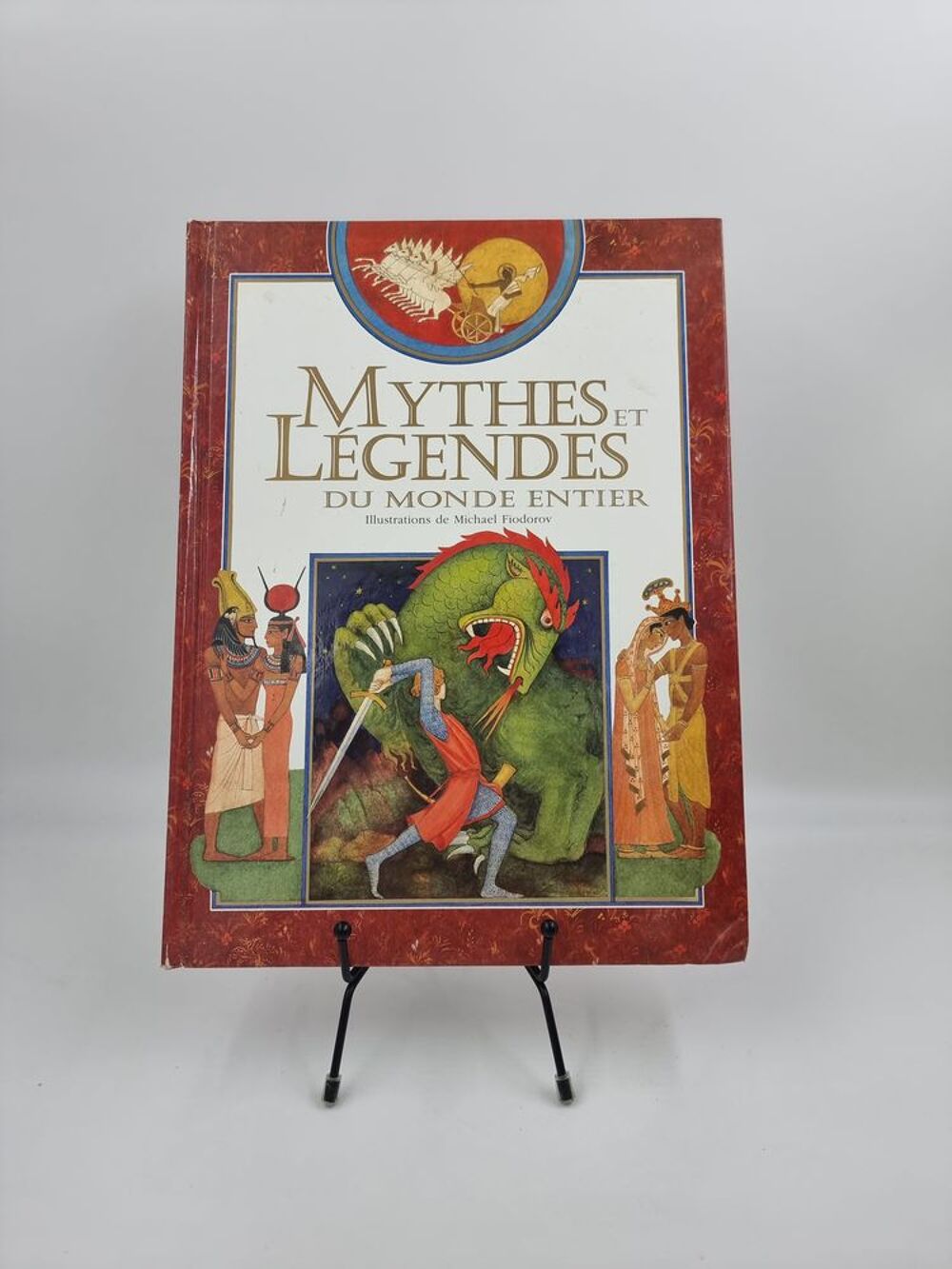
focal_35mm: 24
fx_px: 880
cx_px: 476
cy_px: 634
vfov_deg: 71.6
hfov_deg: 56.8
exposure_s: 1/120
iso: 50
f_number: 1.8
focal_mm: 6.7
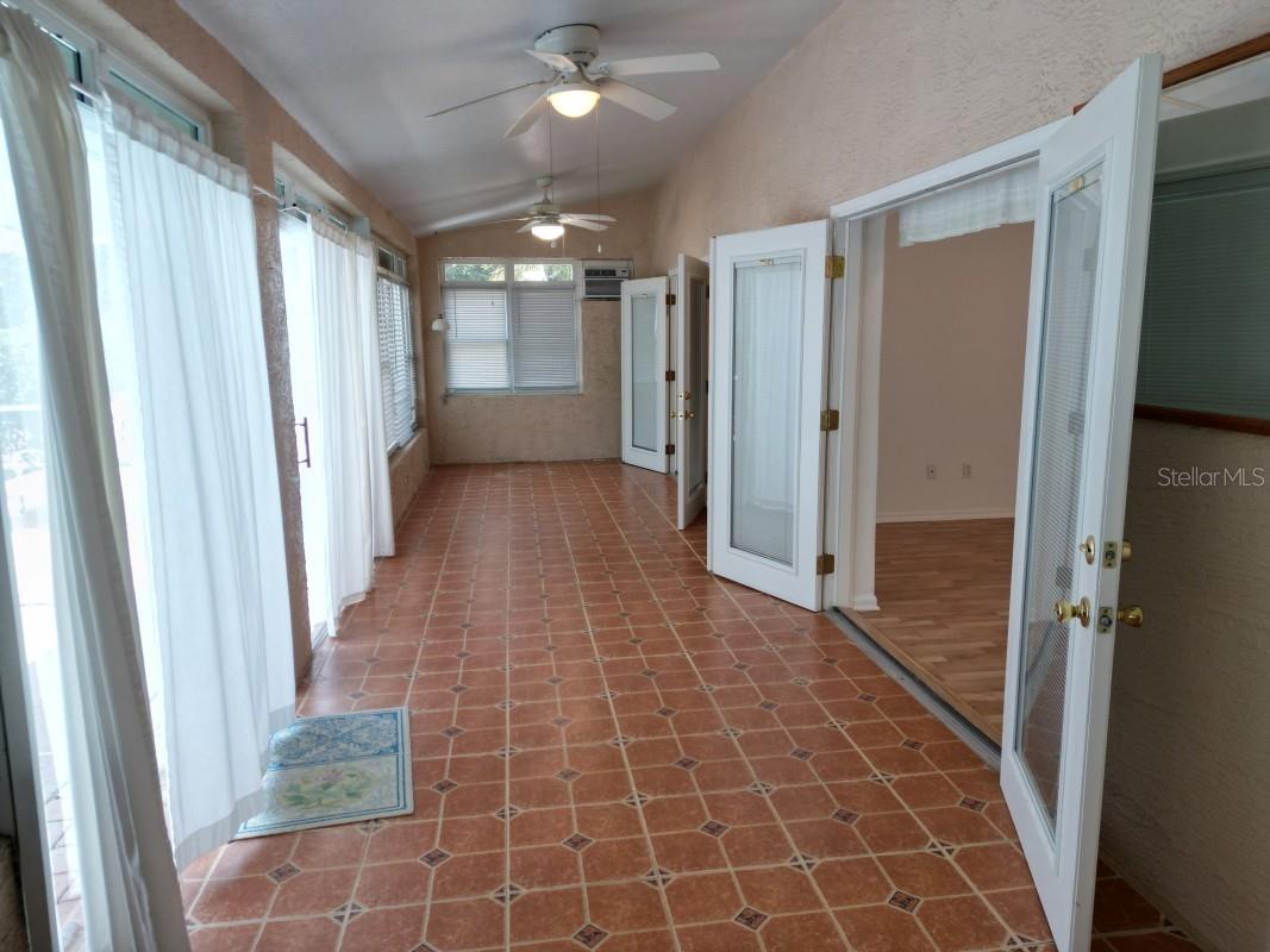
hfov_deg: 71.6
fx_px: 880
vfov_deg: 56.8
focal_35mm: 24
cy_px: 476
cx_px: 635
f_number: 1.7
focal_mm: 6.72
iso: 150
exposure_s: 1/125
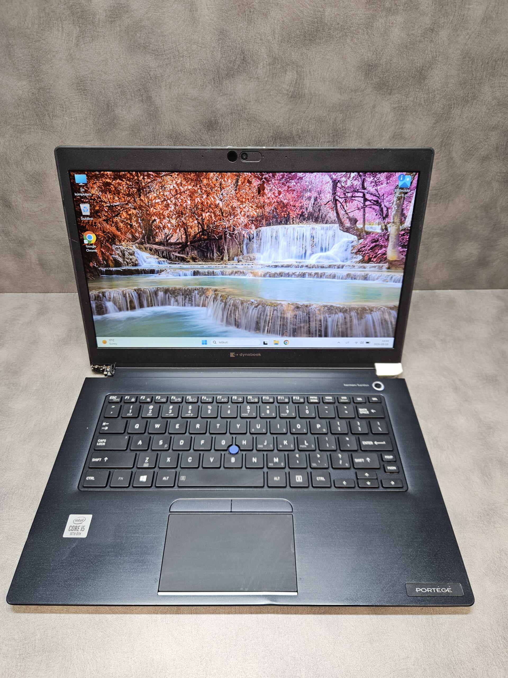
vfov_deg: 73.9
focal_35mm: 23
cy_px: 339
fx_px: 450
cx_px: 254
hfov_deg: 58.9
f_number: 1.8
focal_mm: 5.4
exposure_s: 1/100
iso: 200
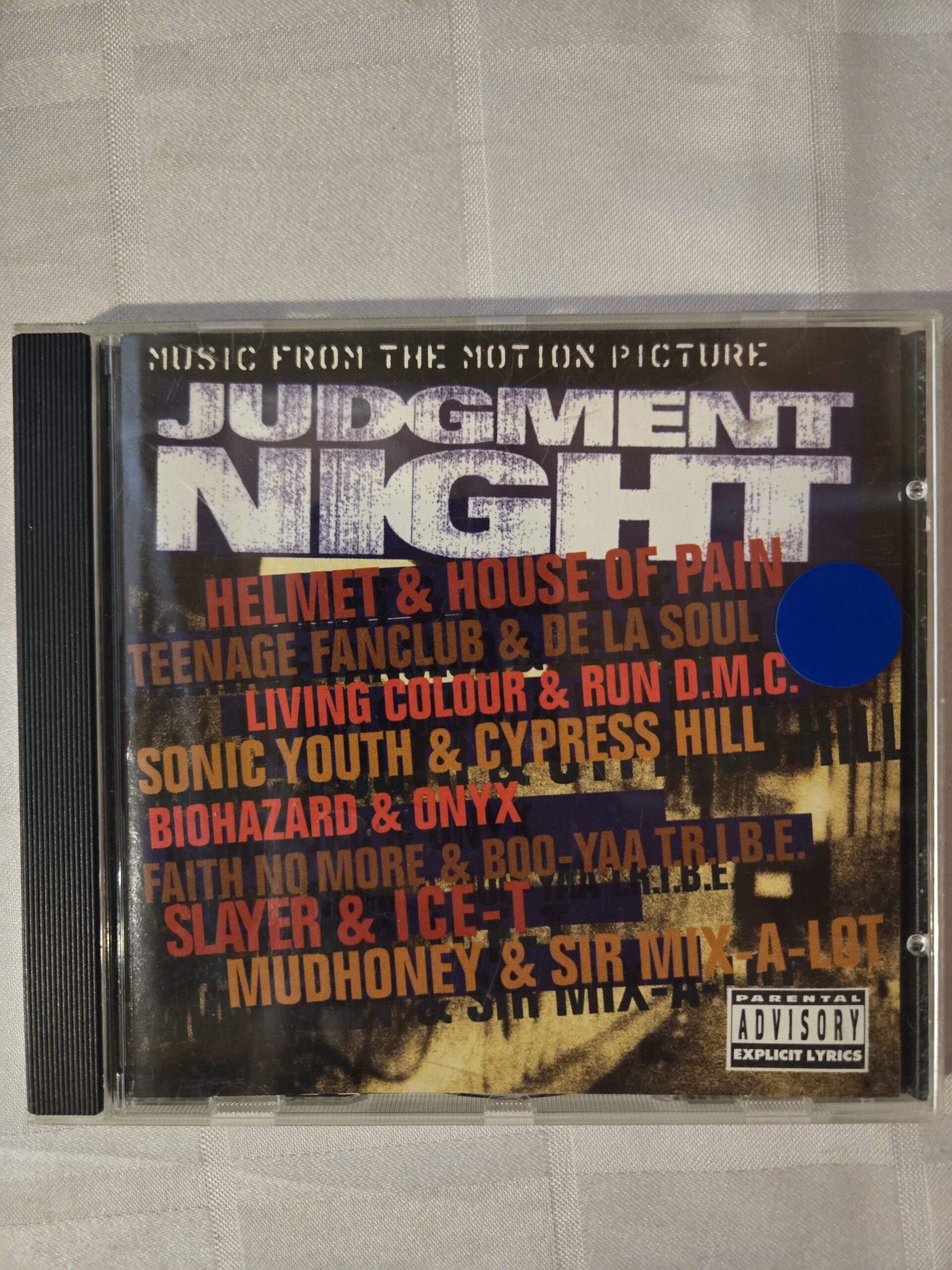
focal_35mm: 23
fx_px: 843
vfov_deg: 73.9
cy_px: 635
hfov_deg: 58.9
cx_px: 476
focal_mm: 5.4
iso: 1600
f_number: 1.8
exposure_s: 1/60
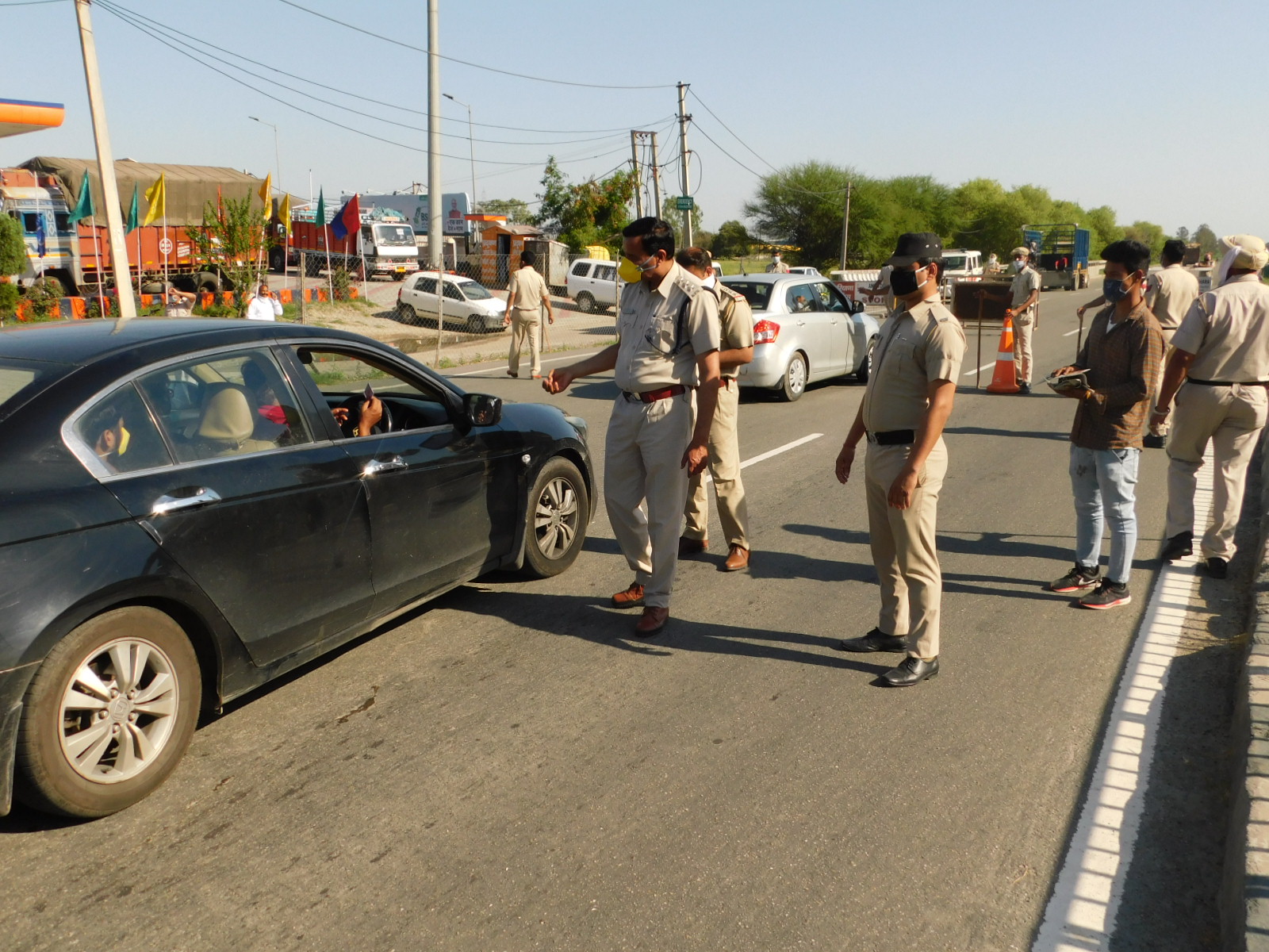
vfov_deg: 46.8
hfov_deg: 60.0
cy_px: 476
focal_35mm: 30
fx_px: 1100
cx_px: 634
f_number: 3.2
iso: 125
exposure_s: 1/1250
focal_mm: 5.3
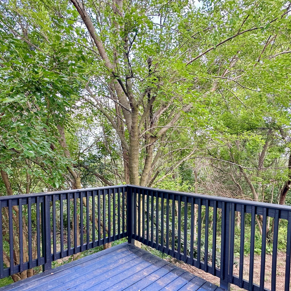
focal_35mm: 20
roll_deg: +0.7
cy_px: 172
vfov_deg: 74.1
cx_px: 135
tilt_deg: -1.6
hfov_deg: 74.7
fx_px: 190
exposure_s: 1/99
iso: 100
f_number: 2.2
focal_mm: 2.22
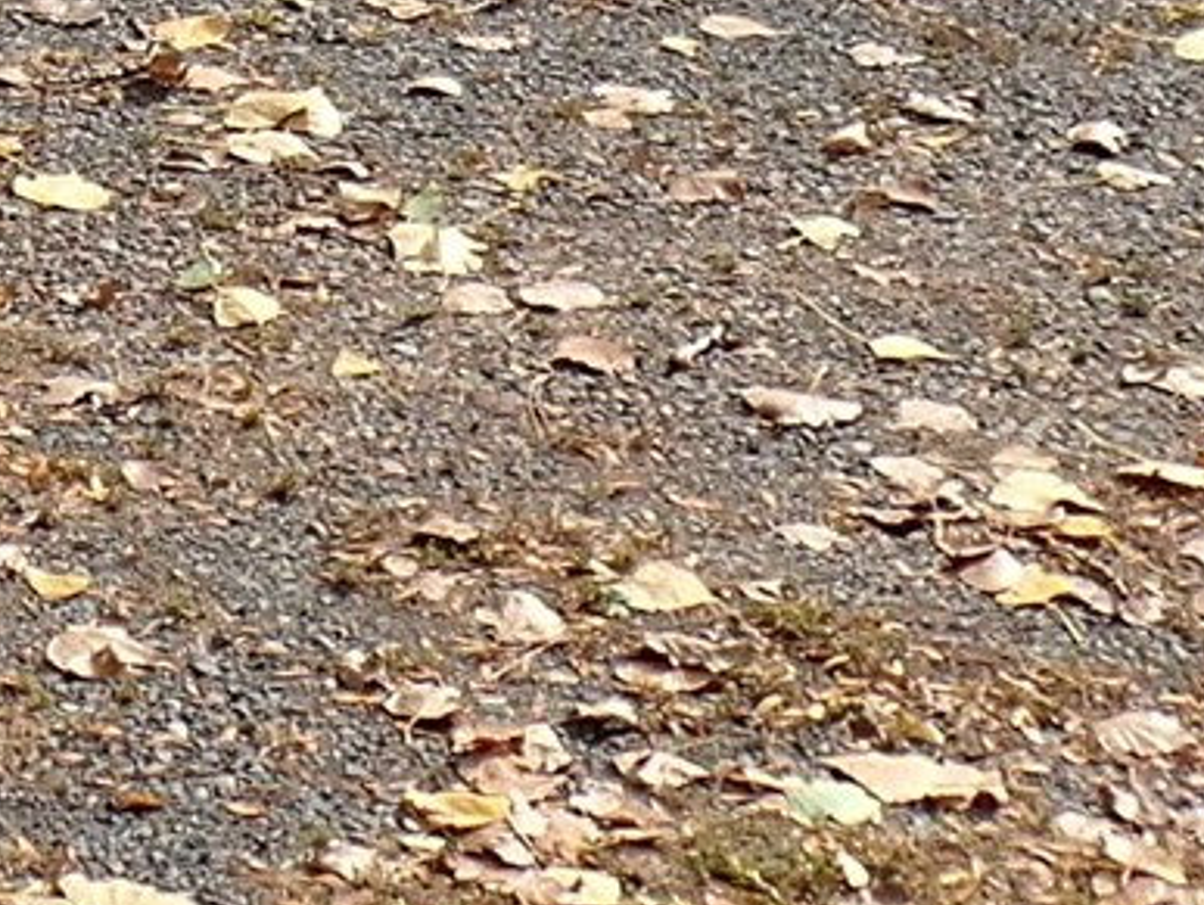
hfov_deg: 12.8
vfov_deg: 9.0
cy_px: -1316
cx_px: -498
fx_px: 5152
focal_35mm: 148
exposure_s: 1/160
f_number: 9
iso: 100
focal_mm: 5.05
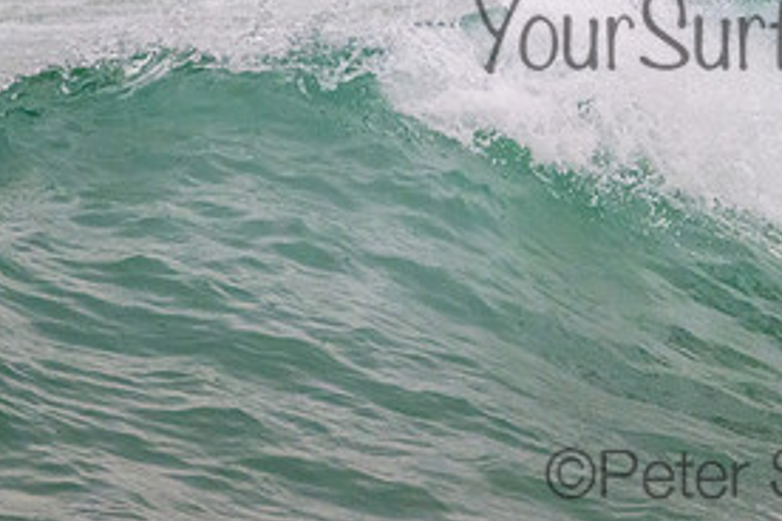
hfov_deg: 1.2
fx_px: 36490
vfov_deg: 0.8
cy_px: 4
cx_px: 765
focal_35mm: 1680
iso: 5000
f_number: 11
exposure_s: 1/1250
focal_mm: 800
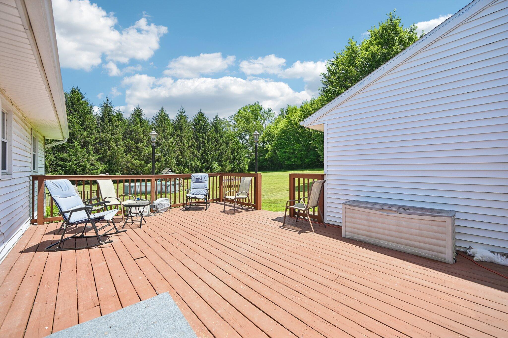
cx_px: 254
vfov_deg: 81.2
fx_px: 198
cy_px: 169
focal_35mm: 14
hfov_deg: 104.3
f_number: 4
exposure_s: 1/2000
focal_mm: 14
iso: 400
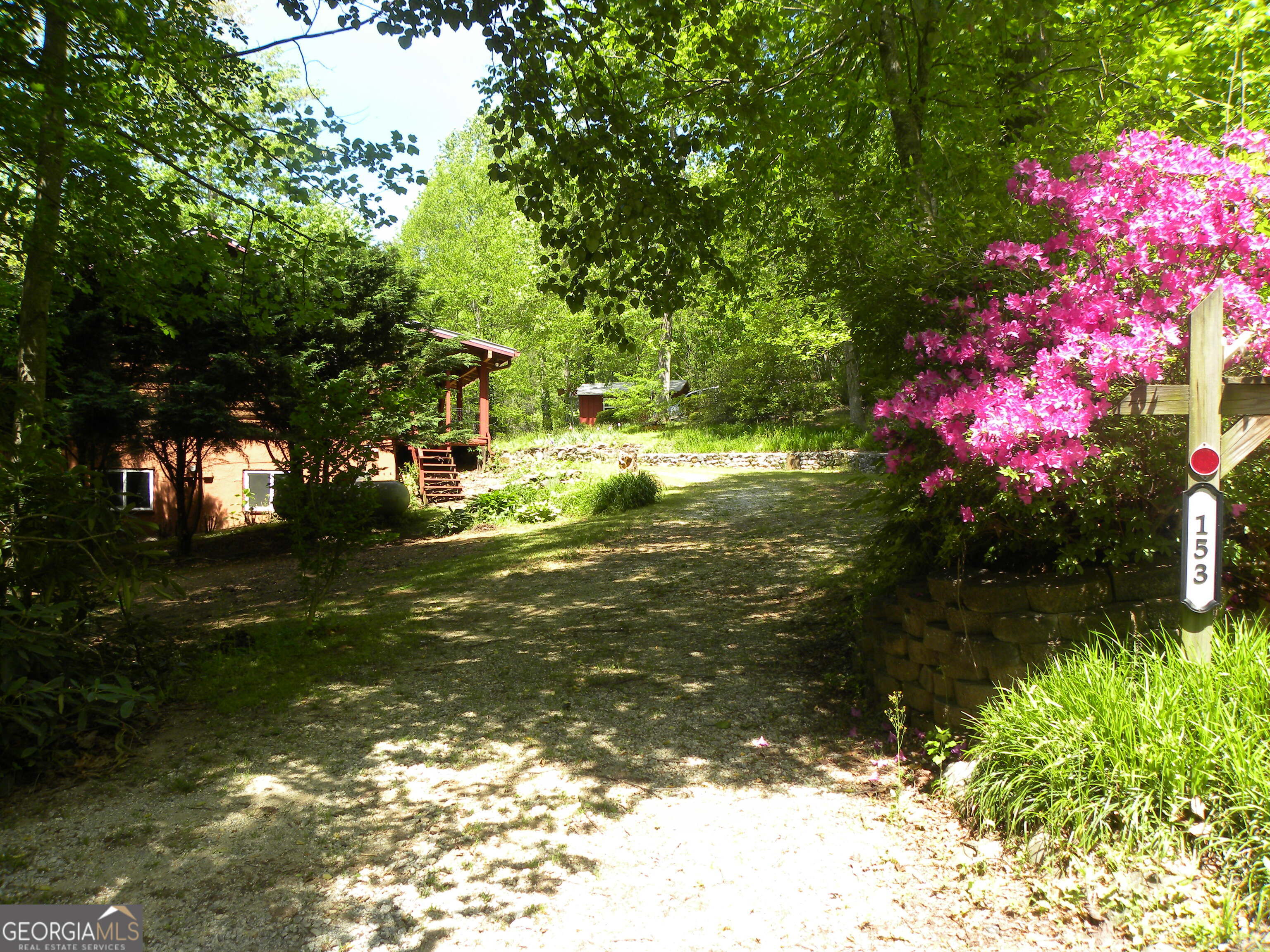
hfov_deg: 67.3
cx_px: 635
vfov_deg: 53.1
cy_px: 476
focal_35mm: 26
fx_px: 954
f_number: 4
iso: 64
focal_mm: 4.6
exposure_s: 1/121
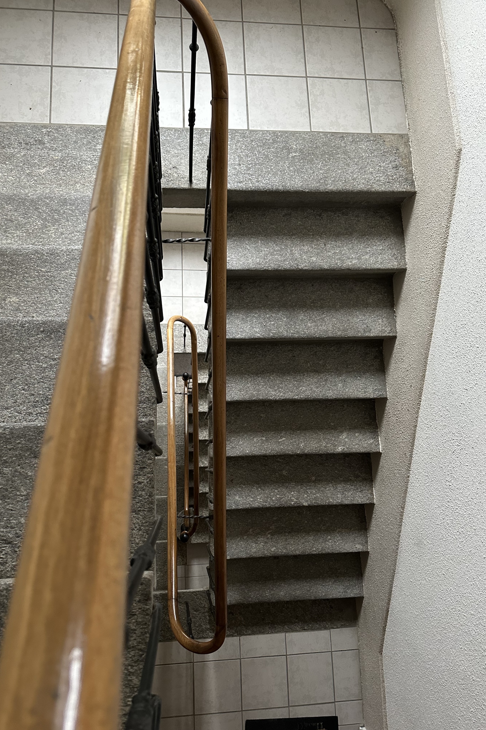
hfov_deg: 51.3
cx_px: 244
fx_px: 506
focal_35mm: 25
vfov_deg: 71.5
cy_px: 365
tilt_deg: -76.6
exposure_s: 1/60
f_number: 1.78
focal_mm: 6.86
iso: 500
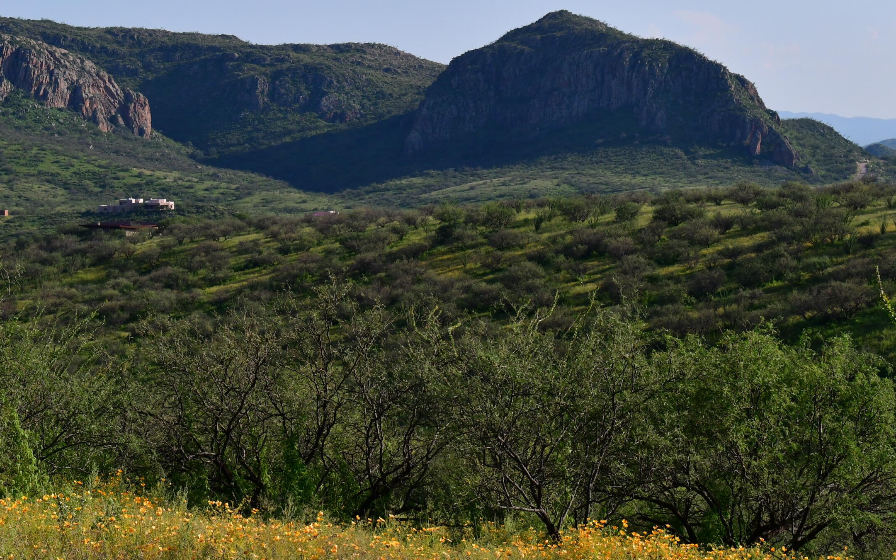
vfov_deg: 11.3
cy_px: 165
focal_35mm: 116
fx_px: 2833
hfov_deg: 18.0
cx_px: 401
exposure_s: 1/1000
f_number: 13
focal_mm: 55
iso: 800
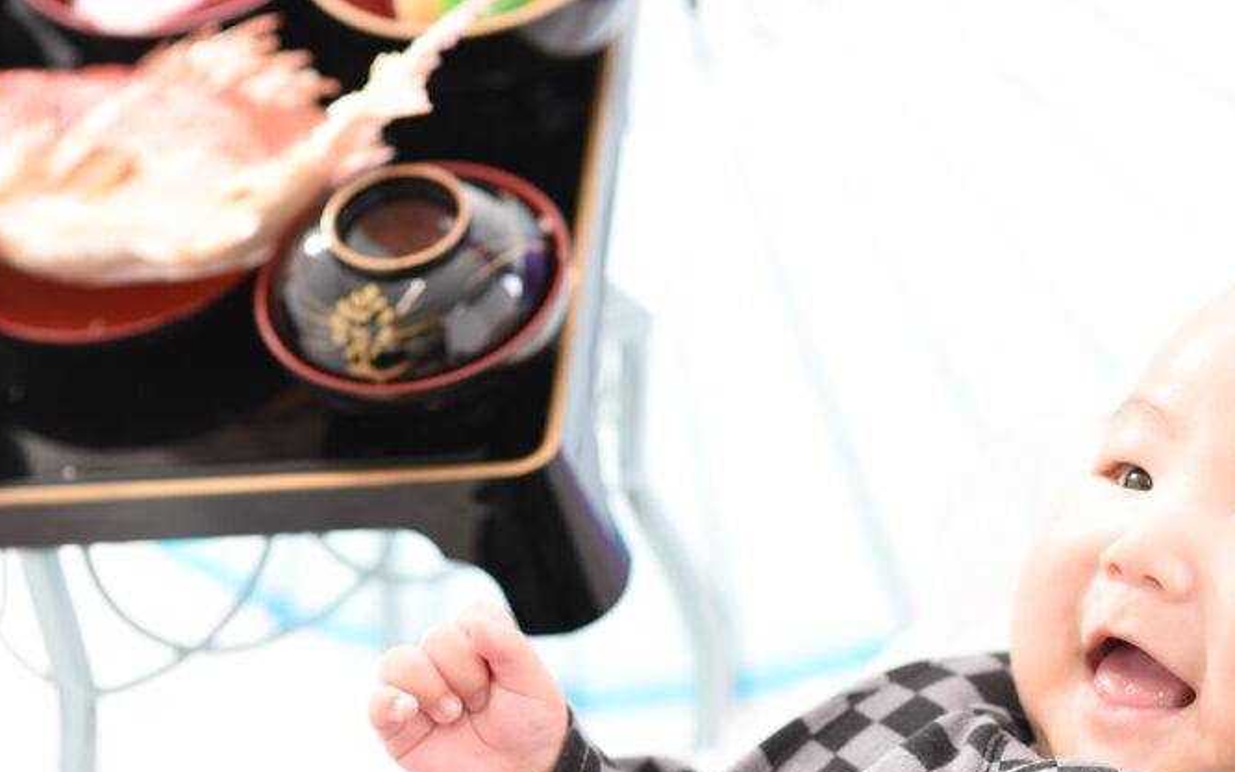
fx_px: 4477
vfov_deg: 9.8
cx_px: 931
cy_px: 512
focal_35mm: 133
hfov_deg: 15.6
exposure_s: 1/160
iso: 160
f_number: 3.2
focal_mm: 85
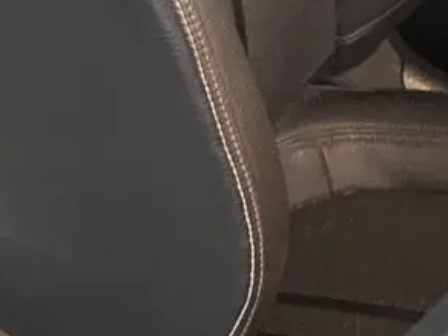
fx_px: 2213
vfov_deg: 8.7
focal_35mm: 171
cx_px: -658
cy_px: 87
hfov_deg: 10.0
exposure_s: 1/20
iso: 1250
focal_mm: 5.4
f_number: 1.8
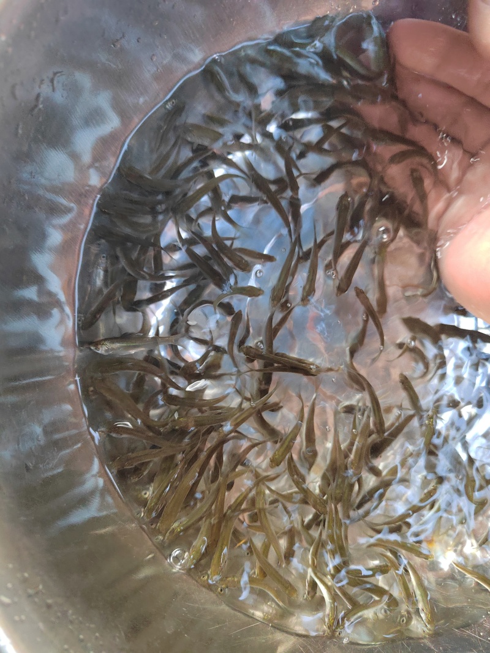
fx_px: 434
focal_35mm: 23
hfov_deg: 58.9
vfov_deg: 73.9
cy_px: 326
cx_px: 245
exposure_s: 1/100
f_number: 1.9
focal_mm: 5.52
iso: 1822
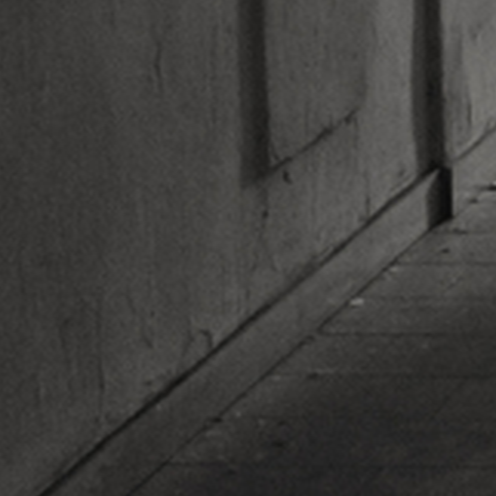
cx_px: 531
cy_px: -605
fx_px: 3437
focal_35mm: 212
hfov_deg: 8.2
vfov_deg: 7.8
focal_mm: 32
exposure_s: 2
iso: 500
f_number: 11
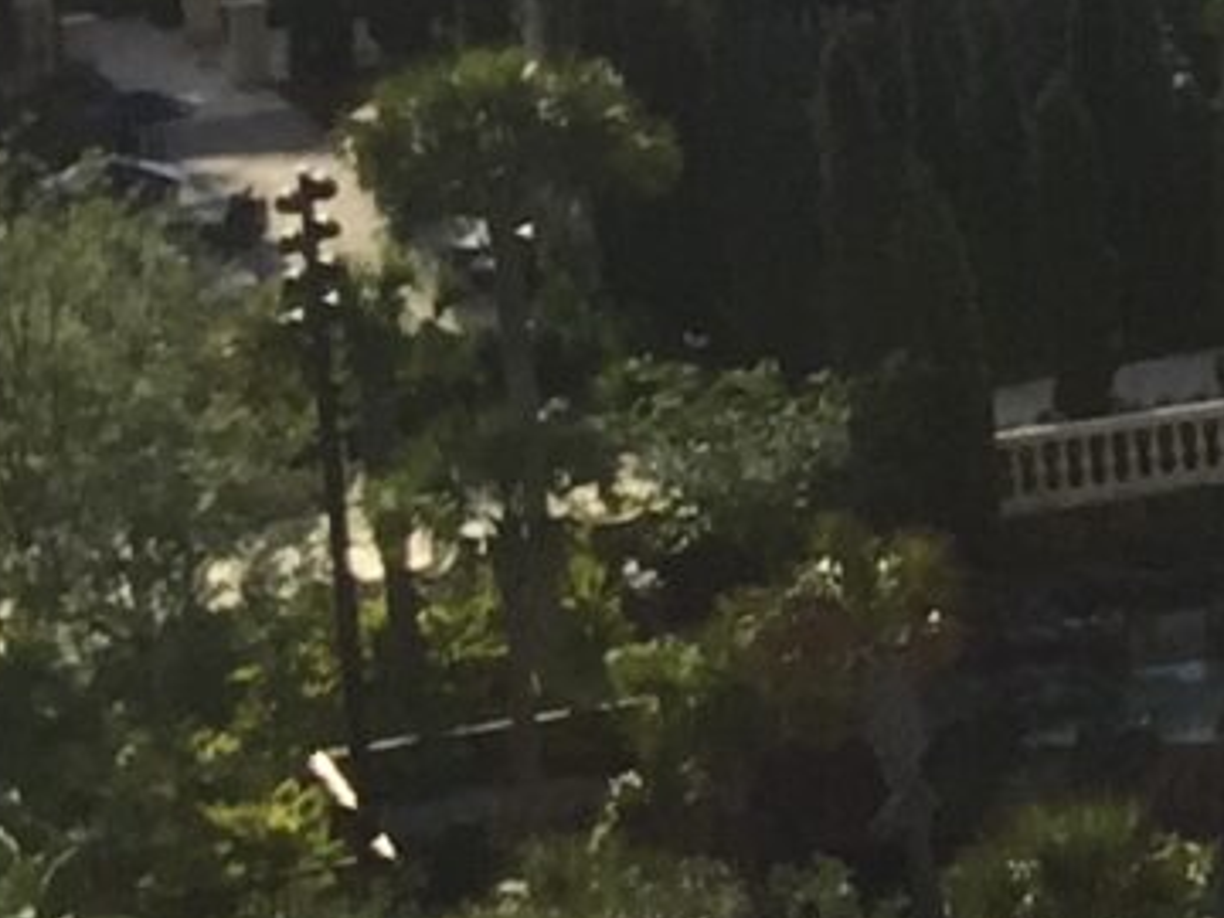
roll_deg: -1.7
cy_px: 262
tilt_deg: -15.2
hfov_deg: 7.9
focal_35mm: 206
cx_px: 3975
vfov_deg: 7.2
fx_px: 7284
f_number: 2.2
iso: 32
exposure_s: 1/1883
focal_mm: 4.15
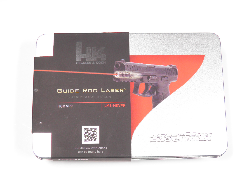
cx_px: 124
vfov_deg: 29.7
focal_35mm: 49
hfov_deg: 38.9
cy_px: 94
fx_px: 352
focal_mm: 8.9
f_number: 3.5
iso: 50
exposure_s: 1/40
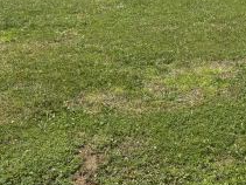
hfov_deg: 24.1
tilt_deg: -3.7
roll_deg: -2.5
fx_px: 540
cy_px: -69
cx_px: 269
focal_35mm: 76
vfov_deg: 17.8
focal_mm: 6.76
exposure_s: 1/5814
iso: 80
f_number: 1.78
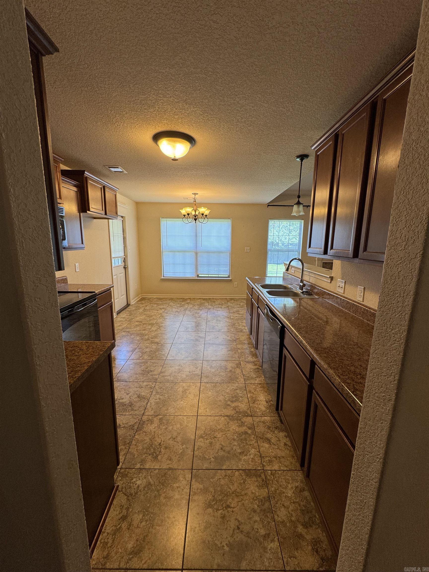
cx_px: 214
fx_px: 231
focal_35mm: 14
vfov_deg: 102.1
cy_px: 286
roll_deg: +0.0
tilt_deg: -11.2
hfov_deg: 85.7
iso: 80
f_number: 2.2
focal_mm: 2.22
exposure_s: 1/120
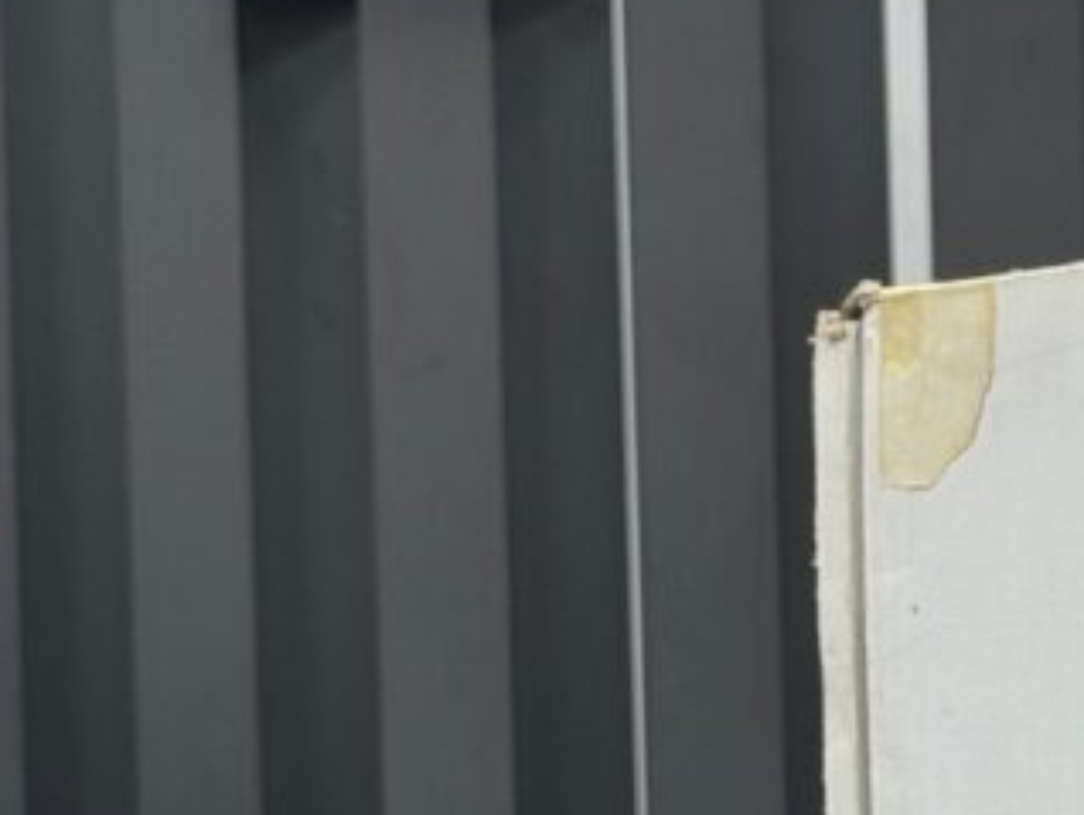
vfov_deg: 8.2
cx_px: 914
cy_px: 835
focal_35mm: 181
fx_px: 5672
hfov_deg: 10.9
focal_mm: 6.76
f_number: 1.78
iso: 50
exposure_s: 1/50
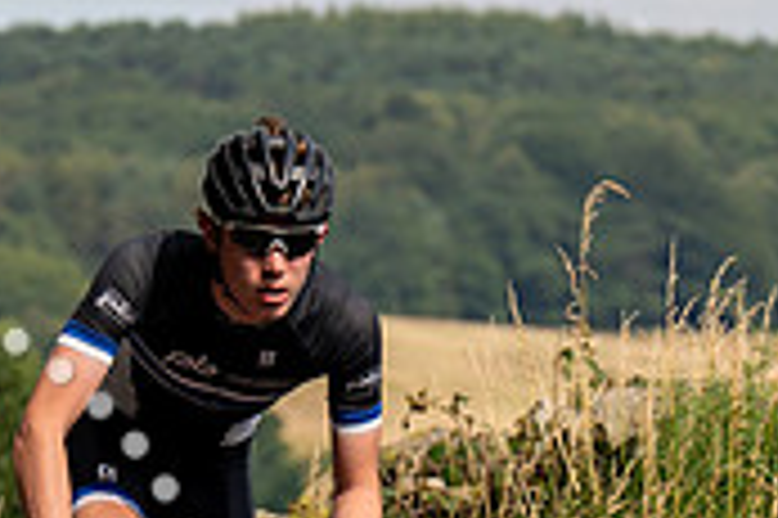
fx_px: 11616
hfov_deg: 3.8
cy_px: 303
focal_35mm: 538
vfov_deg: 2.6
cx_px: 424
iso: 100
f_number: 4
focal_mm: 102
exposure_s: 1/1000
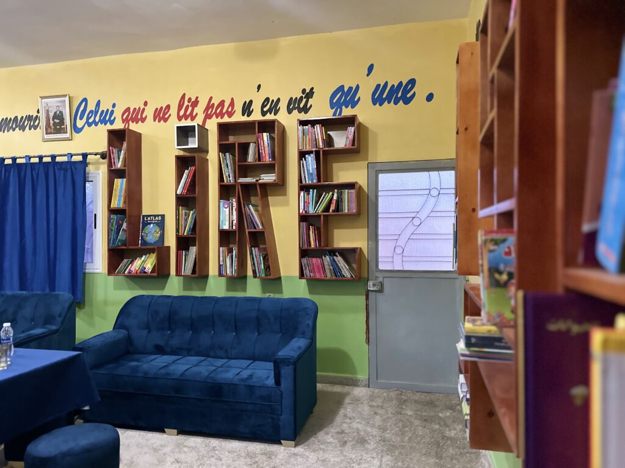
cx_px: 312
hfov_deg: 71.6
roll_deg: -1.2
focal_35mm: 24
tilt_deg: +2.8
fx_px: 433
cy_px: 234
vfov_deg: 56.8
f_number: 1.78
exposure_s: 1/25
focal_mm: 6.86
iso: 1000
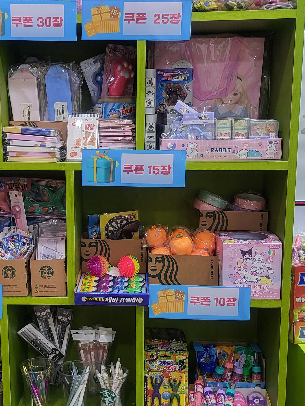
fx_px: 564
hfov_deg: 30.0
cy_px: 198
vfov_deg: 39.7
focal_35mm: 48
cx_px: 92
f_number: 1.8
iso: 250
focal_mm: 5
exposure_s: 1/120
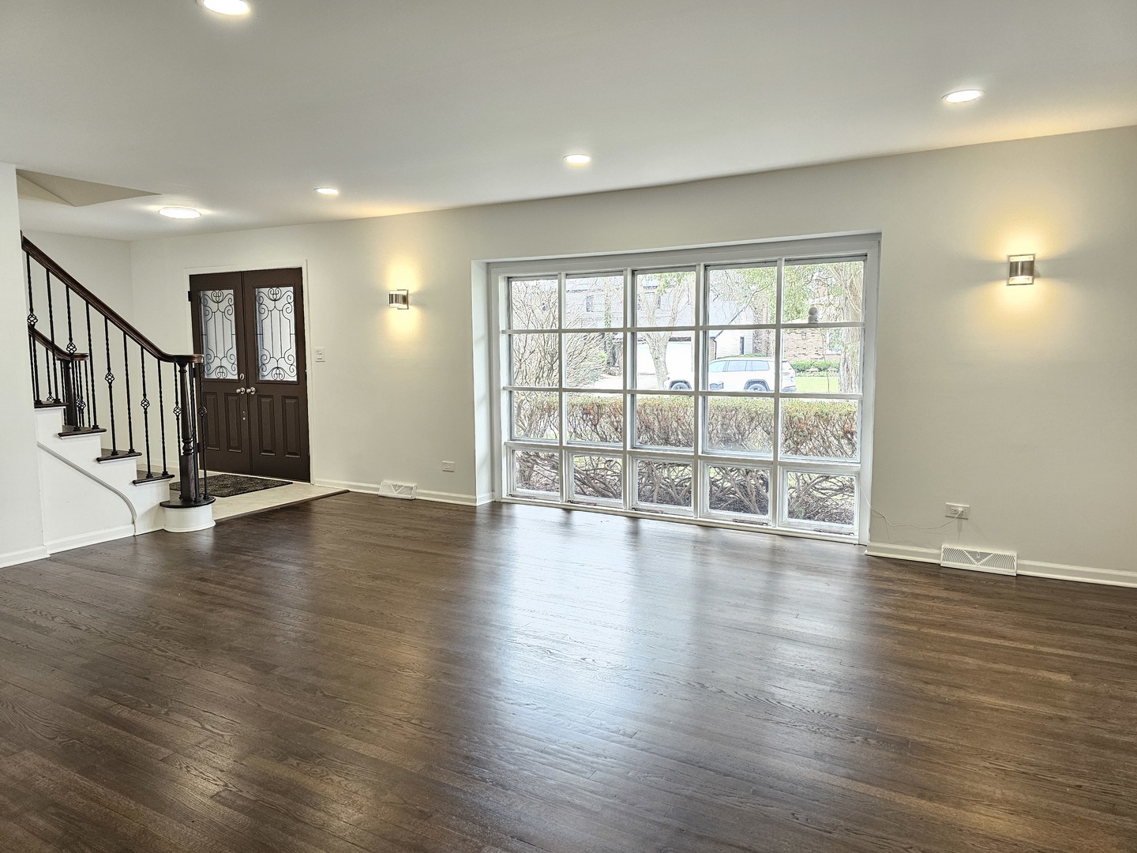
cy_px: 426
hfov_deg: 73.9
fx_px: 755
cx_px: 568
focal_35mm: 23
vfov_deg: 58.9
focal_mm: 6.3
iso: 250
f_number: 1.7
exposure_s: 1/120
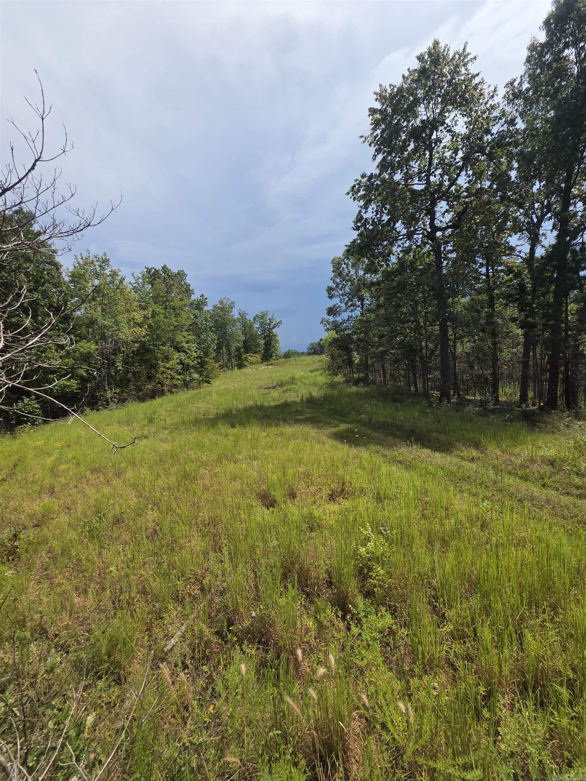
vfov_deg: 106.2
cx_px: 293
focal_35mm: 13
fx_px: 293
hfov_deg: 89.9
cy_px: 390
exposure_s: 1/1723
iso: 40
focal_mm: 2.2
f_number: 1.9
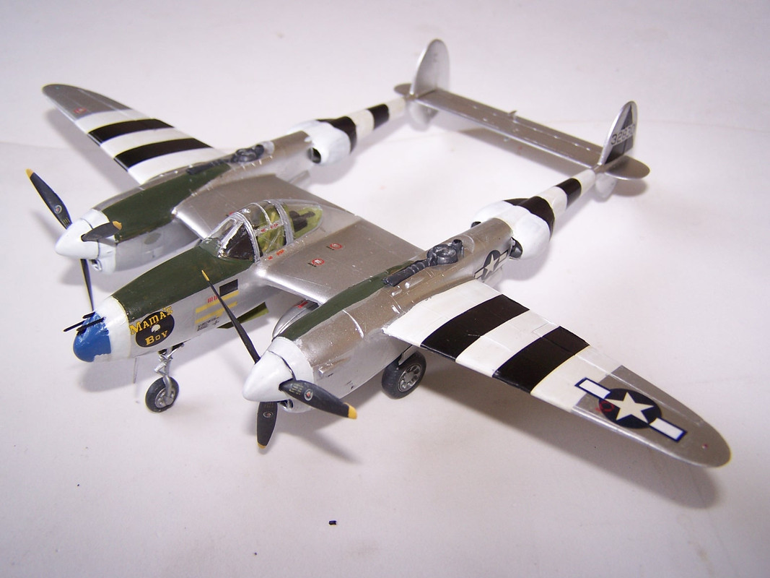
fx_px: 845
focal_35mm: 38
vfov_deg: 37.7
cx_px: 385
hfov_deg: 49.0
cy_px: 289
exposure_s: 1/60
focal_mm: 6.3
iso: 80
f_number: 2.8
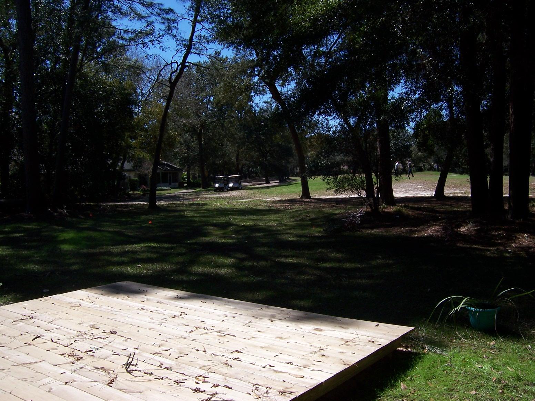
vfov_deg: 42.9
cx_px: 268
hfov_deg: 55.4
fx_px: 510
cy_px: 200
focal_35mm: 33
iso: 80
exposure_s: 1/750
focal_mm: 5.5
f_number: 4
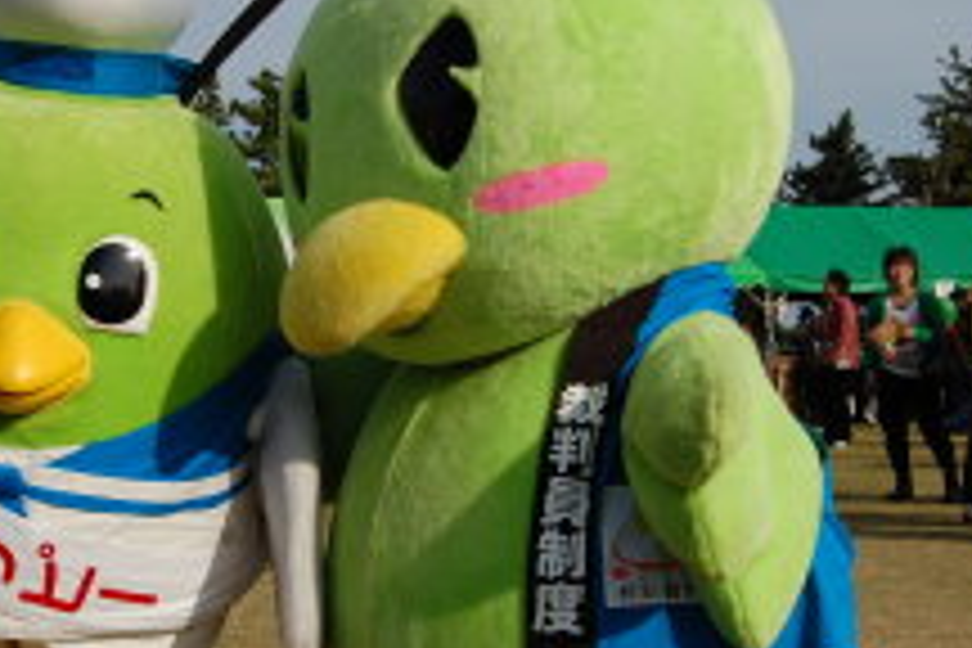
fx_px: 1726
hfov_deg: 31.3
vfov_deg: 21.3
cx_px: 356
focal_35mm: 64
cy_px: 364
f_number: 10
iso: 200
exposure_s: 1/400
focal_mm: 23
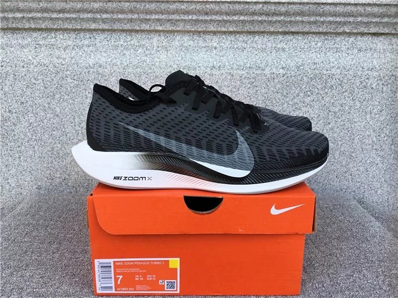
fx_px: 356
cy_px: 149
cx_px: 199
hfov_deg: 58.4
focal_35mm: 31
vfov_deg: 45.4
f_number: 2.4
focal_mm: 3.3
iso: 25
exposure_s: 1/248
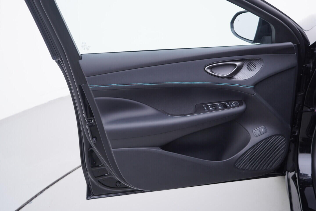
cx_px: 158
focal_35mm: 36
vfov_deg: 36.9
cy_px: 106
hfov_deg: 53.1
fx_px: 316
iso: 125
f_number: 3.2
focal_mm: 24
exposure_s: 1/50
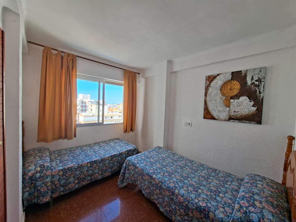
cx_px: 148
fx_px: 111
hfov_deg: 106.2
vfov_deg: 89.9
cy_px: 111
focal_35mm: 13
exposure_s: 1/120
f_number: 2.2
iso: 40
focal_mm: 1.74
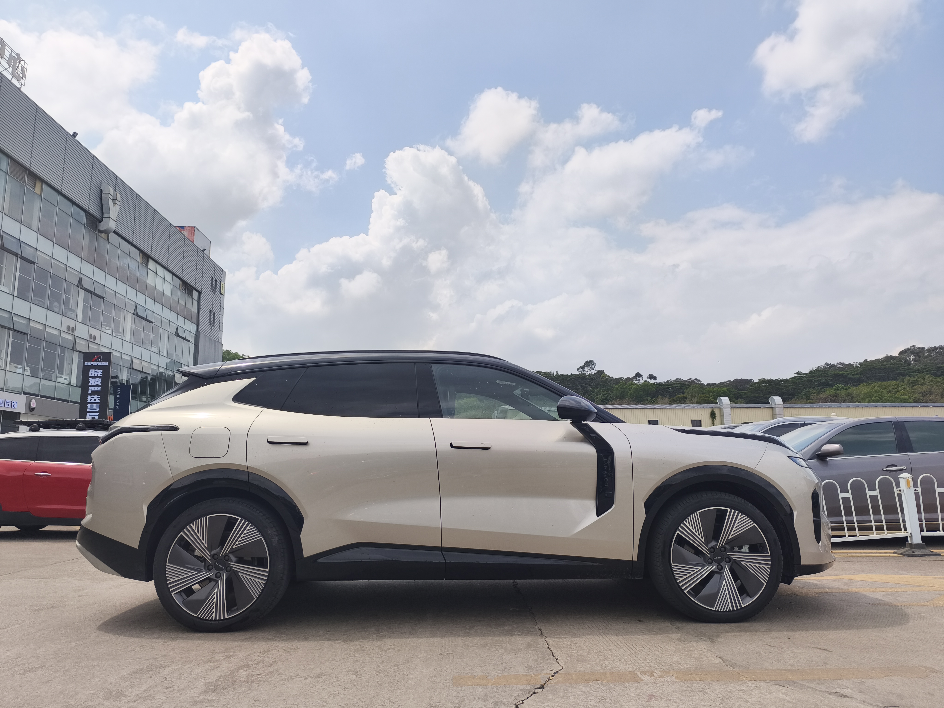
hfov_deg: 73.9
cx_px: 472
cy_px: 354
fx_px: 627
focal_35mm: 23
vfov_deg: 58.9
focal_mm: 5.84
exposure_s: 1/6425
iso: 80
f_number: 1.6
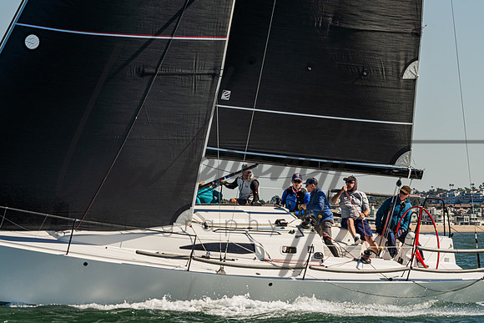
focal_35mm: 241
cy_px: 126
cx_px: 267
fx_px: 3234
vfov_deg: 5.7
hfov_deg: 8.6
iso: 400
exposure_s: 1/1600
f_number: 11
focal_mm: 190
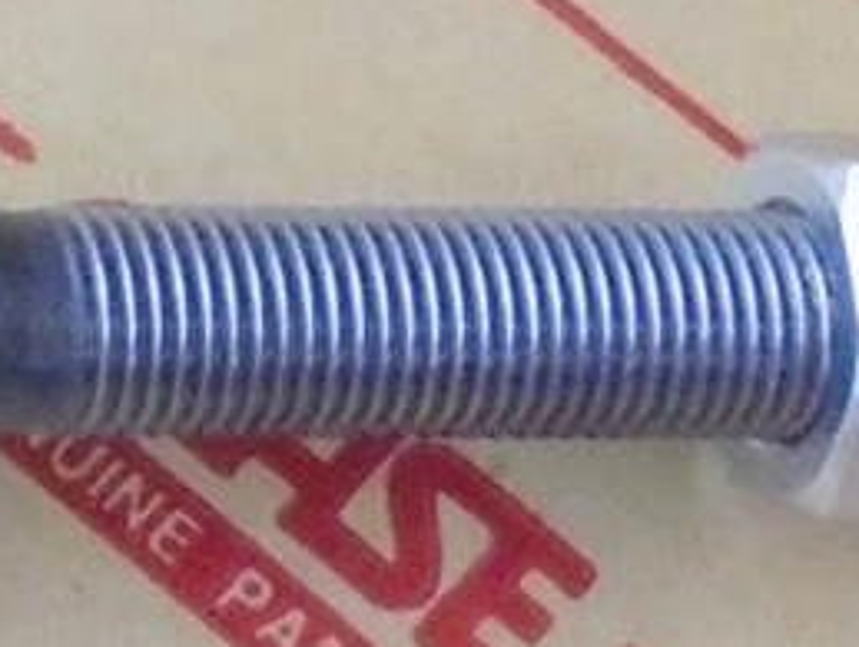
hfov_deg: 11.4
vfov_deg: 9.6
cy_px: 209
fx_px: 3852
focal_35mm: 155
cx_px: -895
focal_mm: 4.6
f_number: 3.5
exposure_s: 1/250
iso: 400
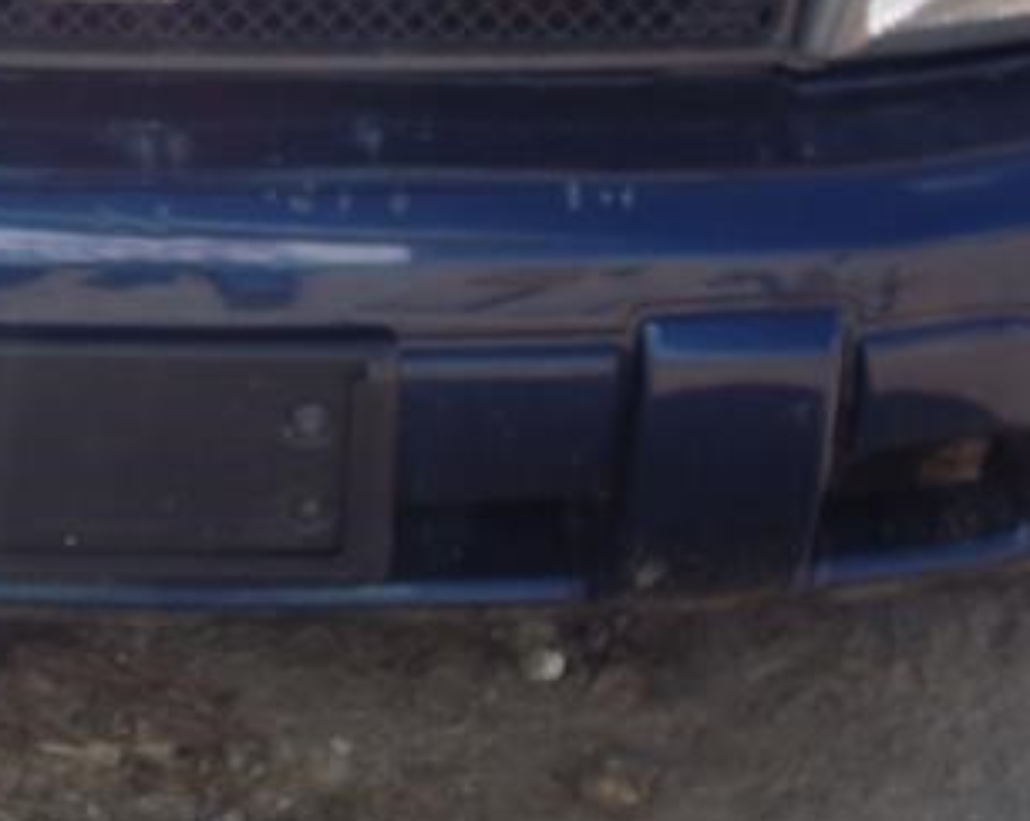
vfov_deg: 16.4
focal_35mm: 92
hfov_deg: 20.3
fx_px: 2801
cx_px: 61
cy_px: 20
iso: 80
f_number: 7.8
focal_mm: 6.3
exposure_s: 1/60
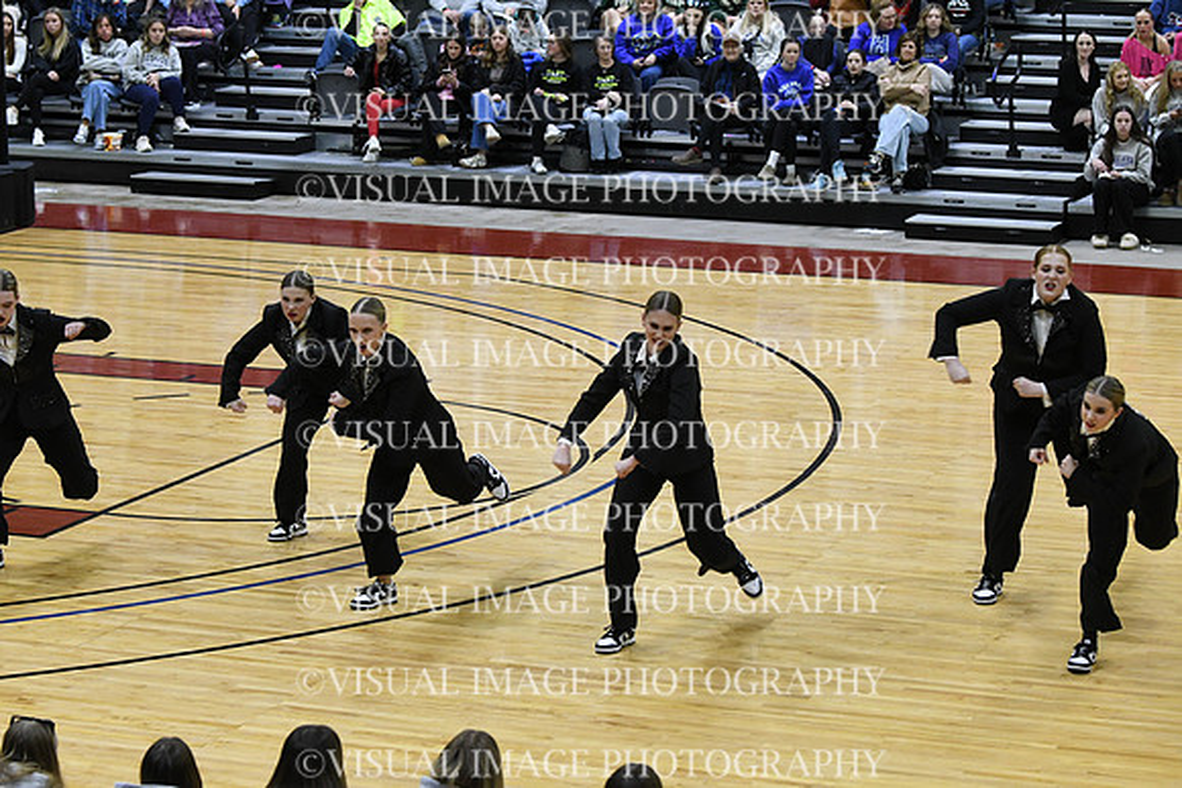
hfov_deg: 19.5
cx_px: 591
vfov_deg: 13.0
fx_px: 3448
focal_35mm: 105
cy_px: 394
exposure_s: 1/250
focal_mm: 70
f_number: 4
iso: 2500
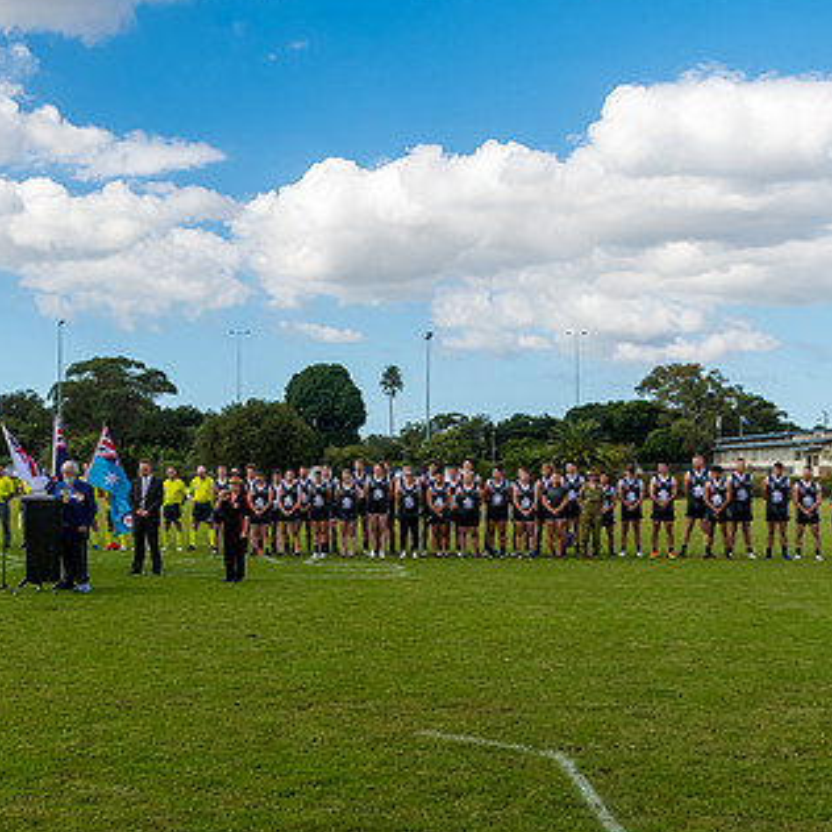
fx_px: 1251
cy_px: 450
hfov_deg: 36.4
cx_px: 266
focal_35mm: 46
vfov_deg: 36.8
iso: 400
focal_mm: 16
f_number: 5.6
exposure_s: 1/2000
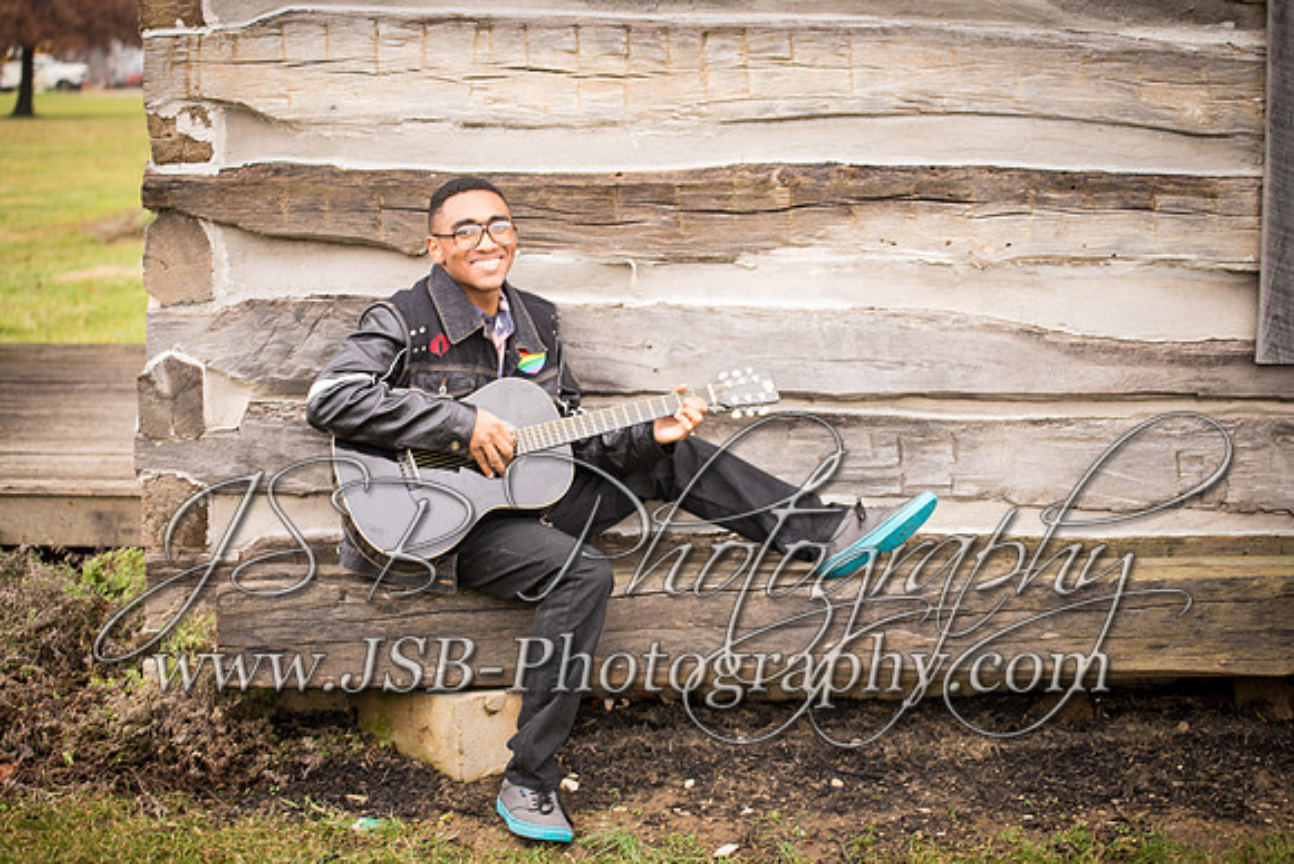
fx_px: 2517
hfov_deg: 28.8
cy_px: 432
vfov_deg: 19.5
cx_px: 647
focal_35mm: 70
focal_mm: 70
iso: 200
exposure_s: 1/40
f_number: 2.8
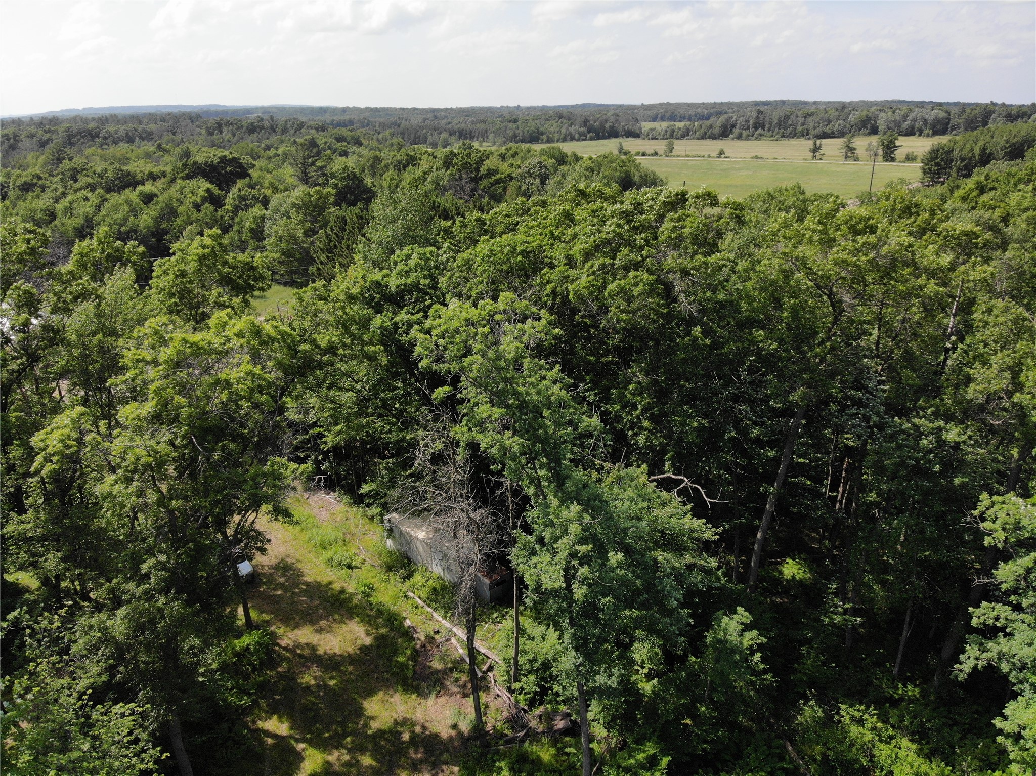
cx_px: 518
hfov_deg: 71.6
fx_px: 718
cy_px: 388
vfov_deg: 56.8
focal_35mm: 24
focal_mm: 4.5
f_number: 2.8
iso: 100
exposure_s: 1/1002
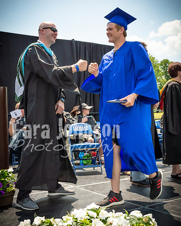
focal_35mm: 47
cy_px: 113
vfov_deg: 39.9
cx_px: 90
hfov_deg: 32.4
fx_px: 311
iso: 200
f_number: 7.1
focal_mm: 22
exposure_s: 1/800
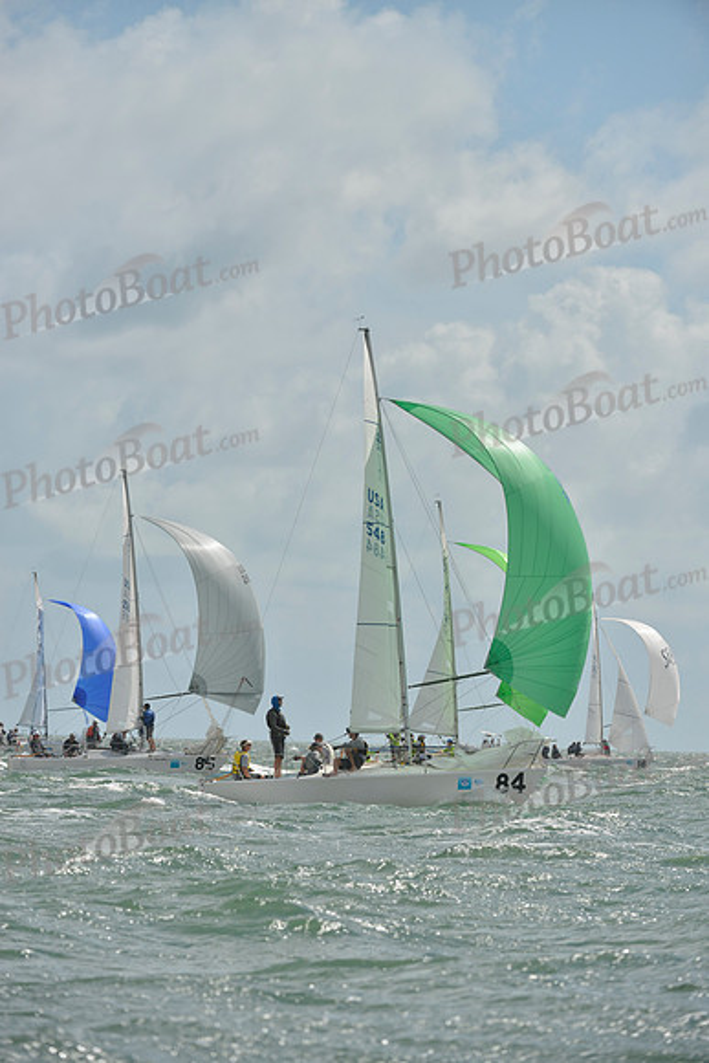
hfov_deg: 6.5
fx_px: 6200
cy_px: 532
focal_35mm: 210
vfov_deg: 9.8
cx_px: 354
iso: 280
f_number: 7.1
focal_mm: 210
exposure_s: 1/2000
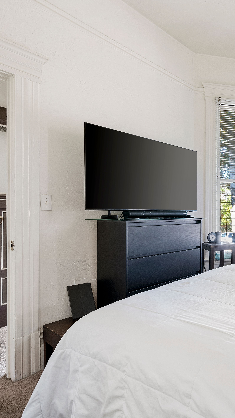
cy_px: 209
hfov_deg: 42.4
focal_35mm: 23
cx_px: 238
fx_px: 255
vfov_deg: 78.7
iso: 250
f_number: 9
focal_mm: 14
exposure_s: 1/2.5
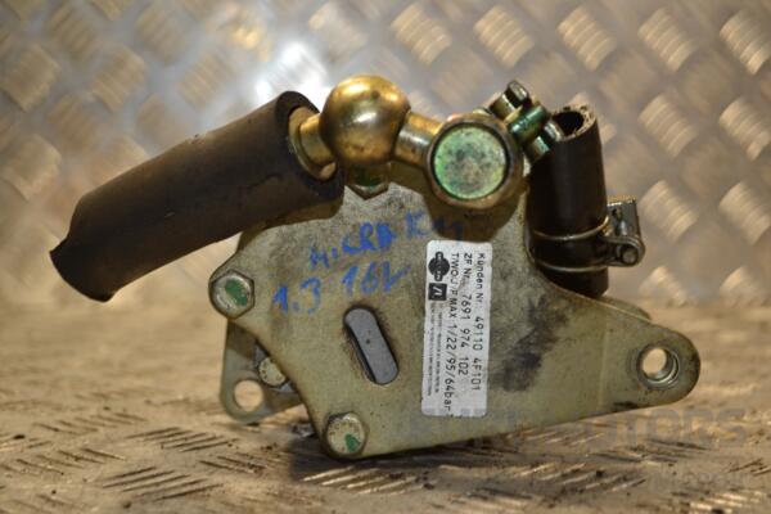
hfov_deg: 35.1
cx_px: 386
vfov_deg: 23.8
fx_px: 1221
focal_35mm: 57
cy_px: 257
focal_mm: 38
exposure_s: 1/60
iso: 280
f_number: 5
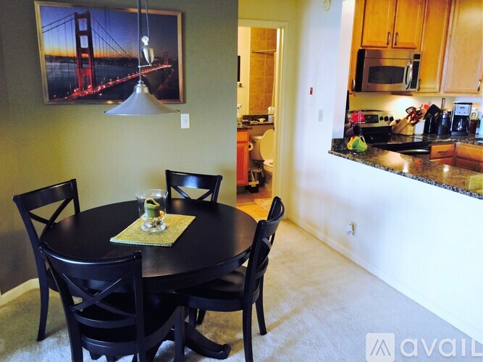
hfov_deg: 61.7
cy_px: 181
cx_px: 242
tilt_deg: -15.5
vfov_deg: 48.2
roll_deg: -1.2
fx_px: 405
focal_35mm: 29
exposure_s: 1/30
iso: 100
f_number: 2.2
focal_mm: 4.15
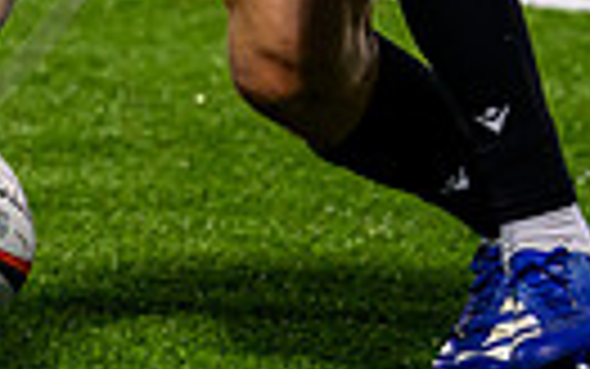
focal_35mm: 784
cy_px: -55
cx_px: -159
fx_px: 12612
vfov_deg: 1.7
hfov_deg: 2.7
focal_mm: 130
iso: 2000
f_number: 3.2
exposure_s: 1/1250
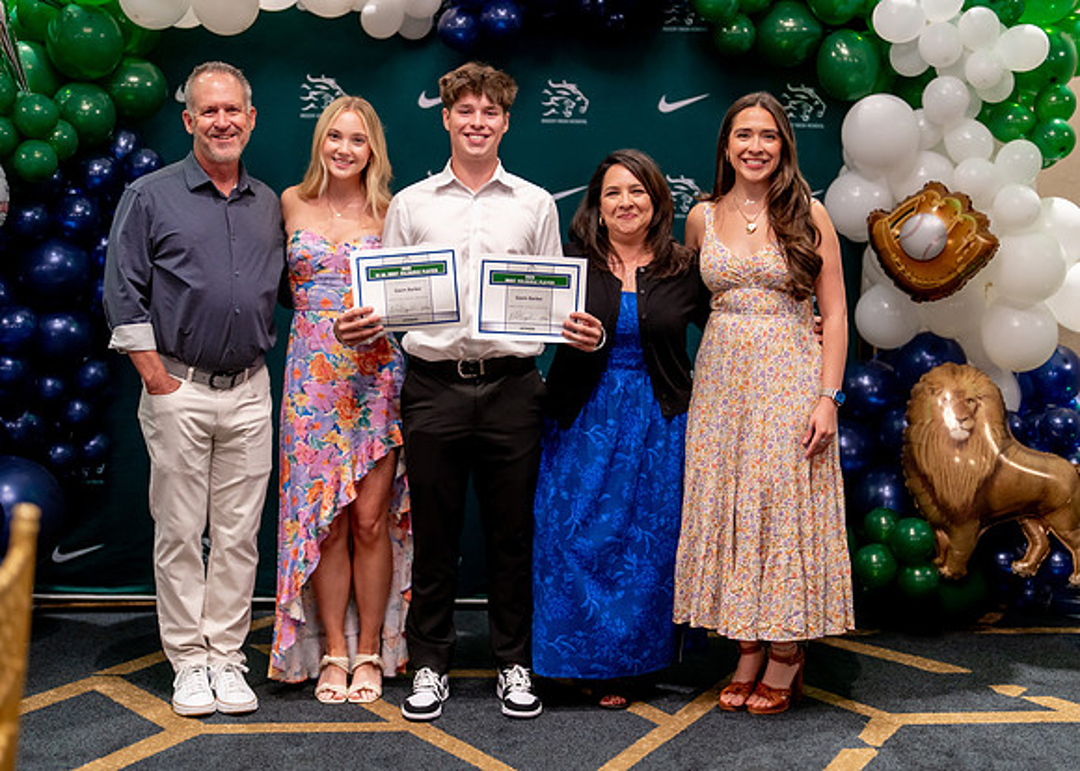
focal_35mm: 53
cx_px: 540
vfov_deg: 26.9
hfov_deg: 37.0
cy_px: 386
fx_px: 1612
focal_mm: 50
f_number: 1.2
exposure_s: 1/320
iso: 800
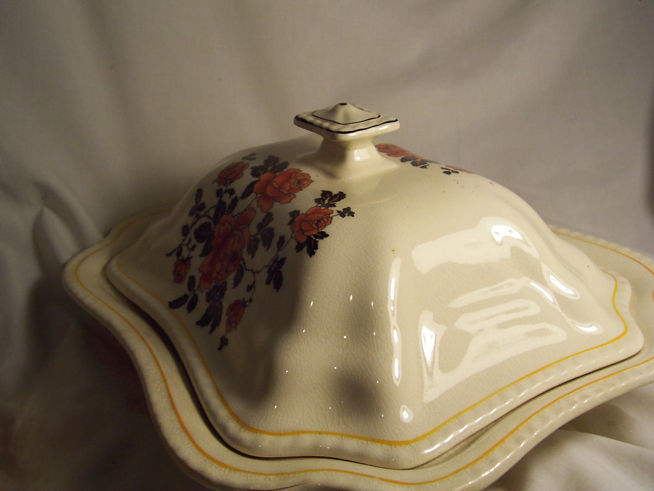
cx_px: 327
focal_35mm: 37
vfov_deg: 38.7
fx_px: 699
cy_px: 246
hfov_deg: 50.1
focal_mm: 5.6
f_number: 2.8
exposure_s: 1/250
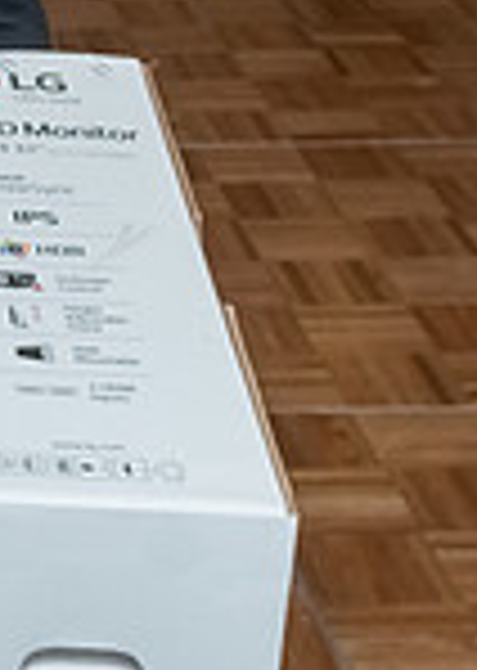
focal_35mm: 138
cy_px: -467
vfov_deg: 13.3
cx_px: -507
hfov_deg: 9.6
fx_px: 2624
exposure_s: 1/250
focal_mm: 18
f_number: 6.3
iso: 500
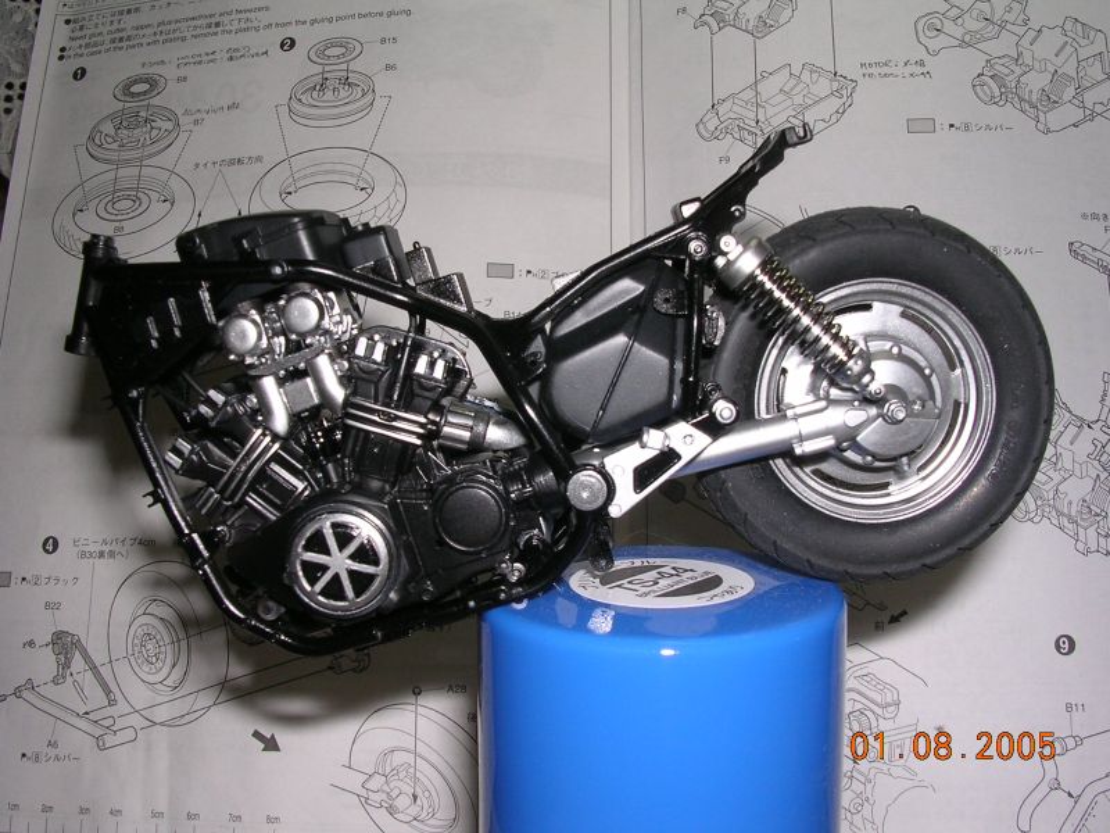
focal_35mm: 38
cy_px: 416
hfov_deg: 49.0
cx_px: 555
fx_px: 1219
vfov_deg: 37.7
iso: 100
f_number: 5.6
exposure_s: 1/60.1
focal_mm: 5.8
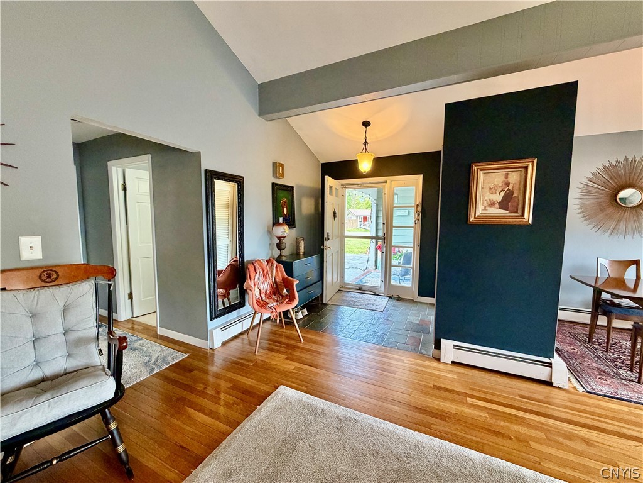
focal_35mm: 14
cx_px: 322
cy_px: 242
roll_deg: -0.1
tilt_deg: -4.9
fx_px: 260
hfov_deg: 102.1
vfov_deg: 85.7
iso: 320
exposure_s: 1/60
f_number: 2.2
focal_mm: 2.22
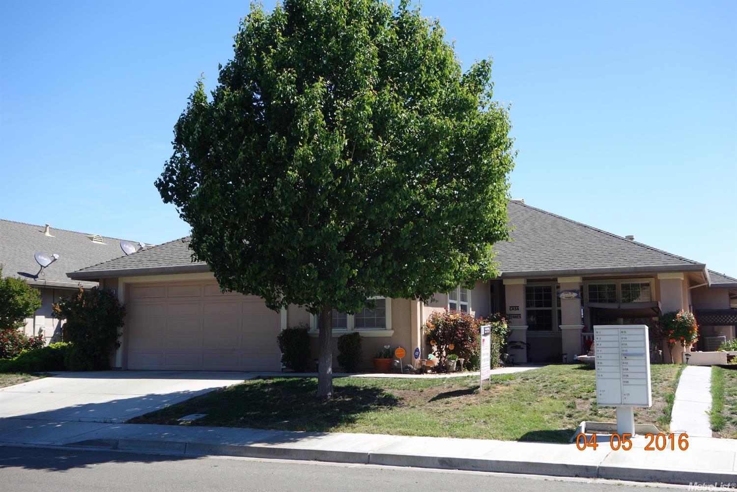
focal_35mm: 40
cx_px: 368
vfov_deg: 33.4
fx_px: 819
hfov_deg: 48.5
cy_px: 246
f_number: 5.6
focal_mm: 14.75
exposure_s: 1/320
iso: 125
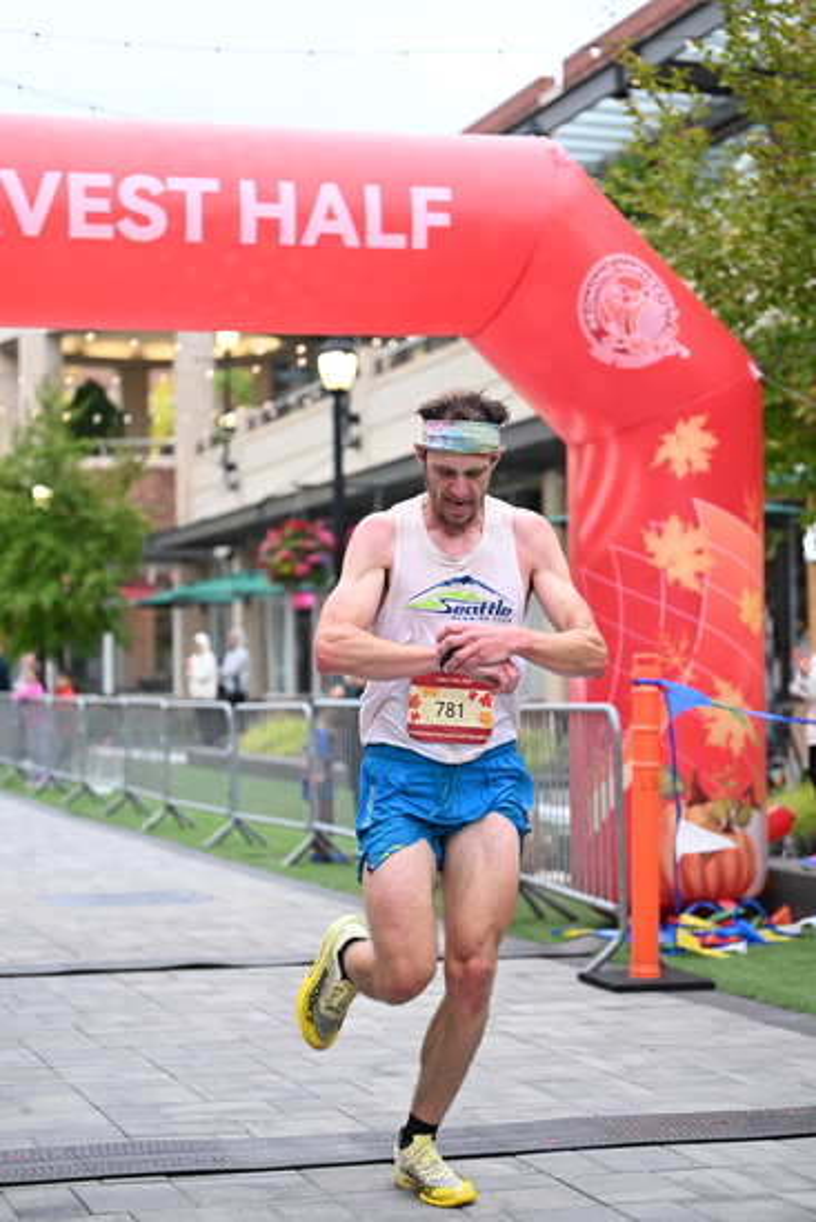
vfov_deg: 28.8
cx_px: 408
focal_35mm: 70
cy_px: 611
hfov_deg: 19.5
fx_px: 2378
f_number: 2.8
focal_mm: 70
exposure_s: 1/800
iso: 1600
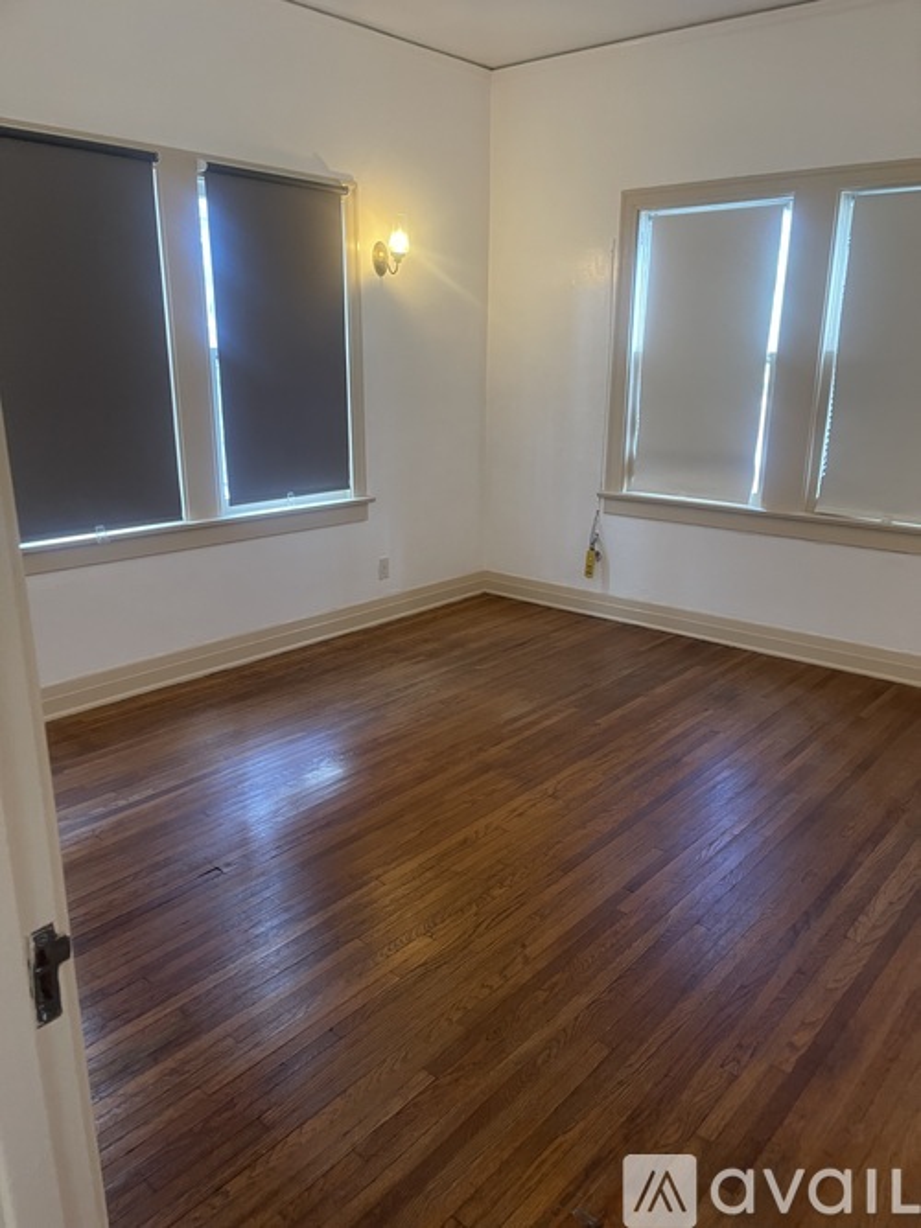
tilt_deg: -17.1
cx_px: 460
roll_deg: -0.4
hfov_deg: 53.0
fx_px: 923
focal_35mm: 26
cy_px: 614
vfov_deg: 67.3
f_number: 1.6
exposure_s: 1/60
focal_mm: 5.1
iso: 250
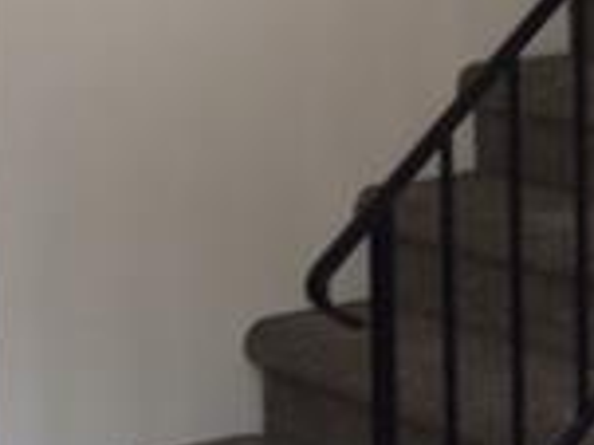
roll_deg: -1.3
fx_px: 2109
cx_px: 641
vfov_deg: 11.9
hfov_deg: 15.6
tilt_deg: -7.3
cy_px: -8
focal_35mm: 123
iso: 32
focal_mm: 4.15
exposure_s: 1/60
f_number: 2.2
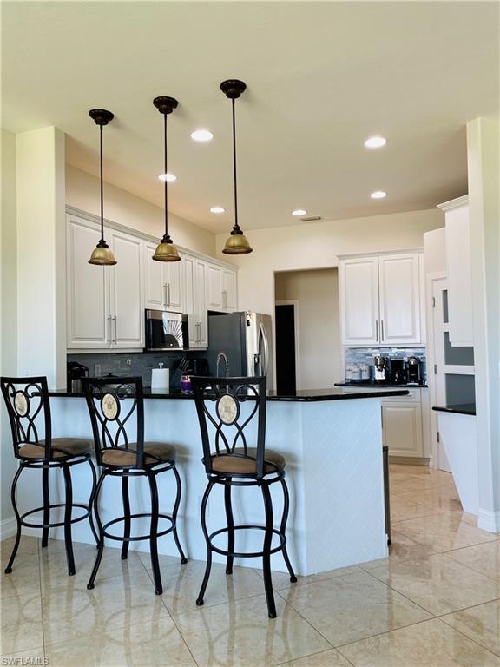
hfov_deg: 53.1
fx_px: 501
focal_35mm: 26
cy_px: 334
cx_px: 250
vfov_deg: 67.3
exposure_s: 1/60
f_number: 1.8
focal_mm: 4.25
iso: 64
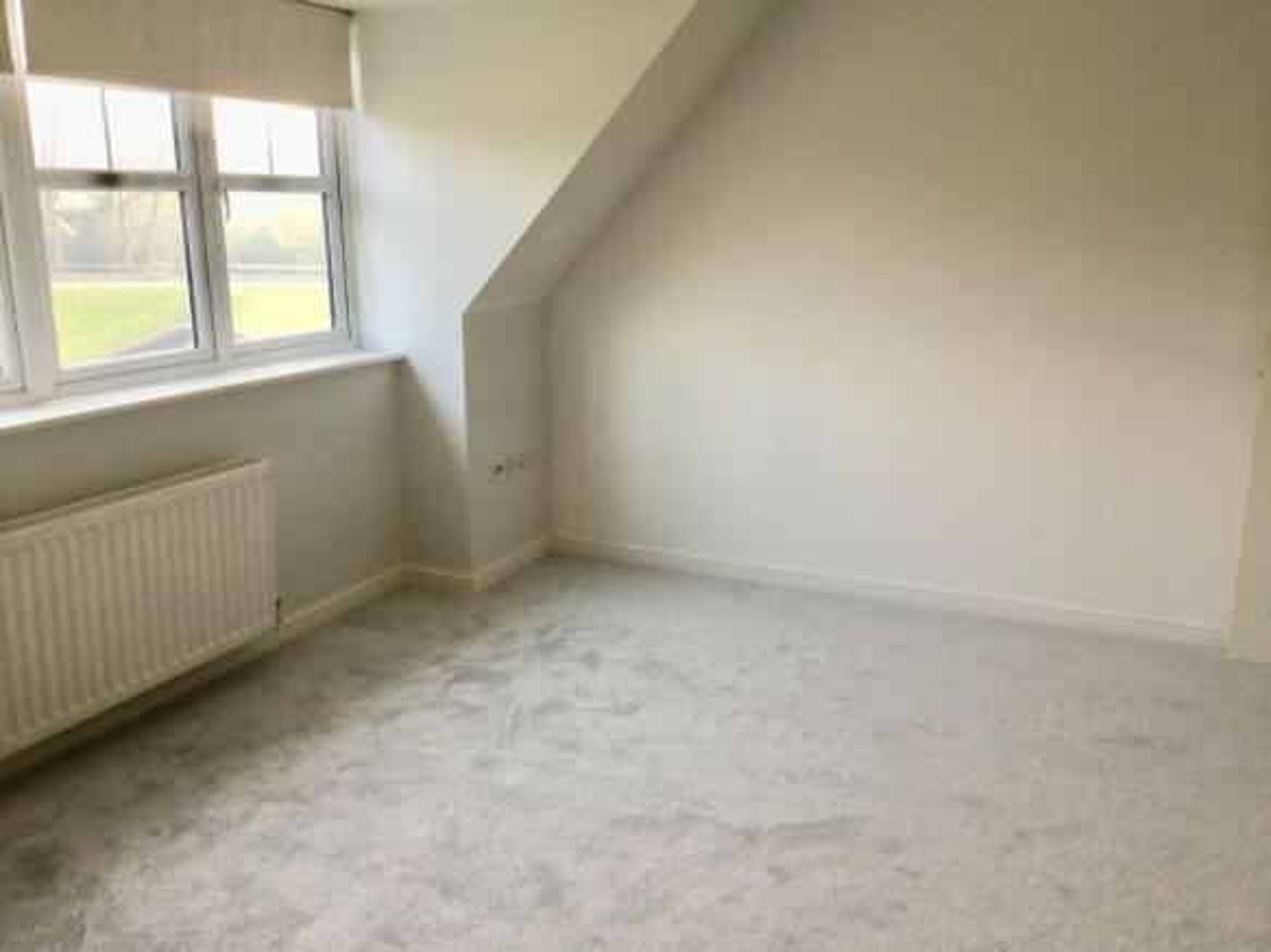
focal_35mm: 31
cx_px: 636
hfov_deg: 58.4
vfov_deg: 45.4
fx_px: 1138
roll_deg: +0.1
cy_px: 476
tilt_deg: -14.5
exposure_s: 1/33
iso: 25
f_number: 2.4
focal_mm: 3.3
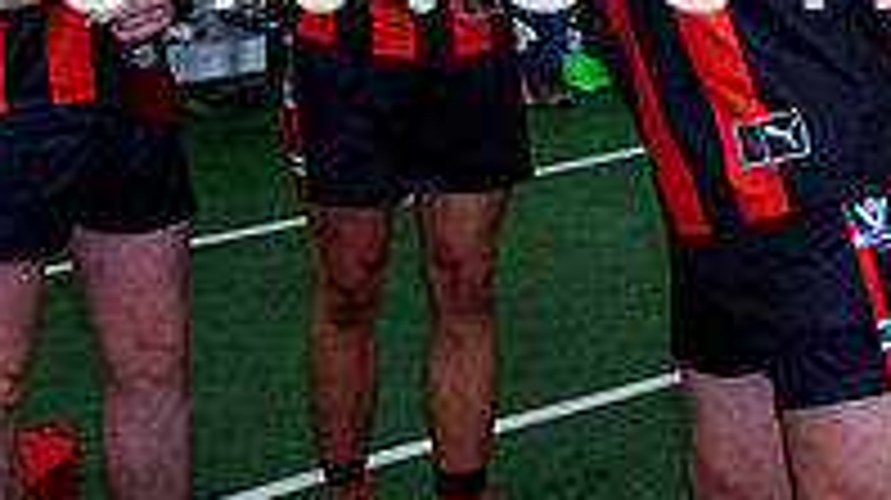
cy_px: -349
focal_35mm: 89
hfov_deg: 23.8
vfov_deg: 12.6
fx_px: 2101
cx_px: 251
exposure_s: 1/160
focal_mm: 16
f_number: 2.8
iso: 400
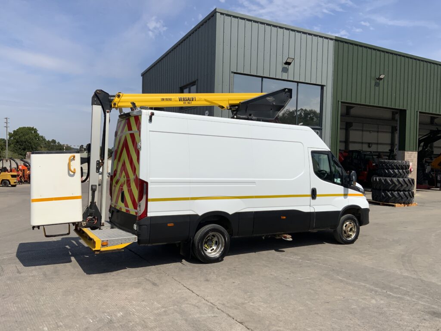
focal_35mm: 29
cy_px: 166
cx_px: 220
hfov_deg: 61.7
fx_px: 369
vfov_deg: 48.2
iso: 20
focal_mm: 3
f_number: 1.8
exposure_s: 1/4405
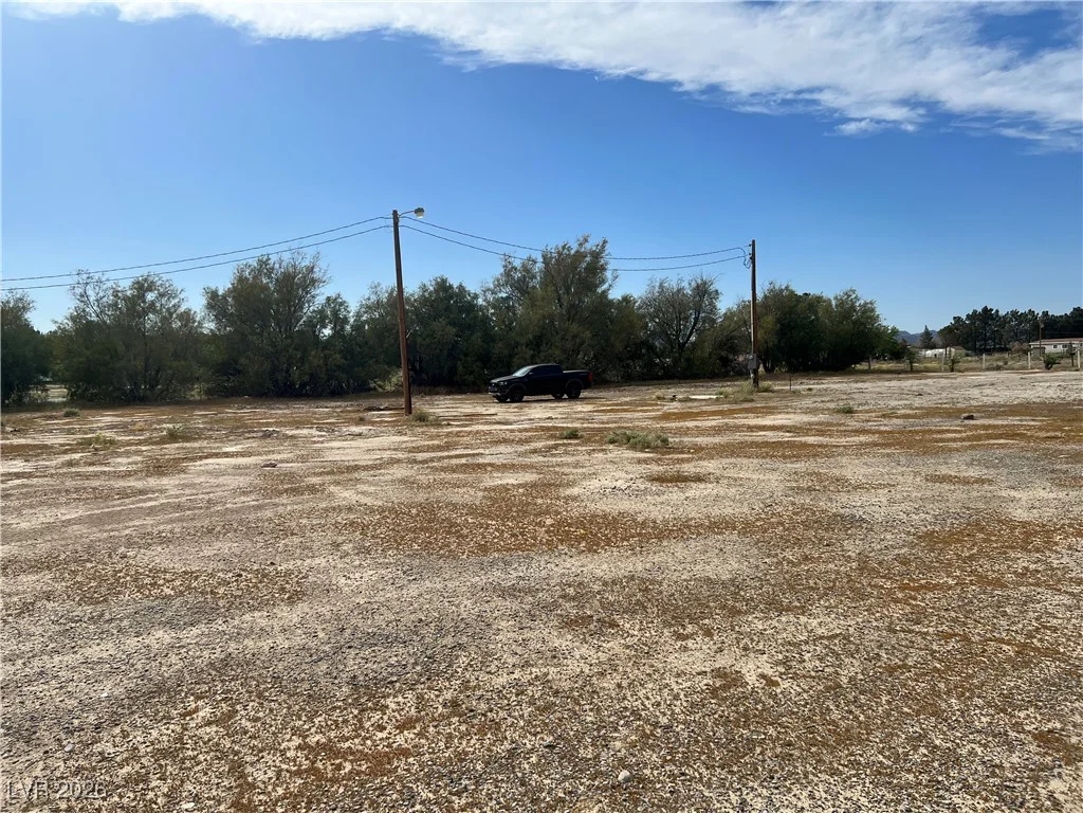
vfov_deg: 53.1
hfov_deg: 67.3
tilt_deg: -3.5
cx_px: 542
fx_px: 813
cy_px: 406
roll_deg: +1.4
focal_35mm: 26
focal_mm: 5.7
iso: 50
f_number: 1.5
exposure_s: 1/8696
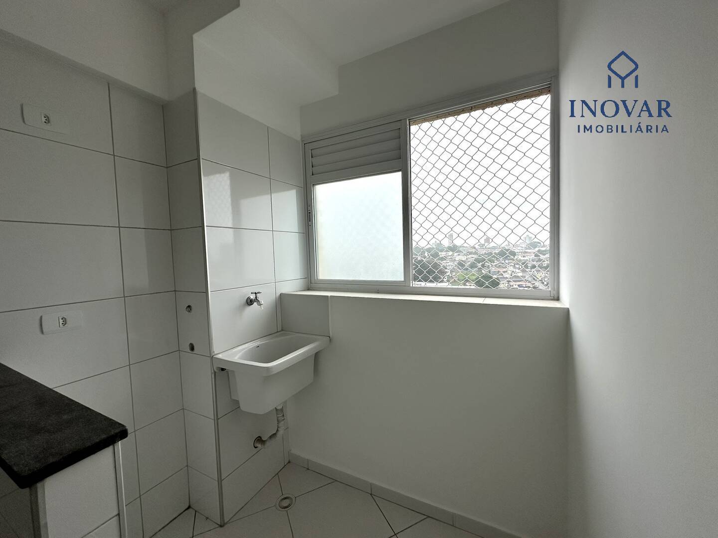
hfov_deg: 102.1
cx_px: 359
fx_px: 290
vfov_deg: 85.7
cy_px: 269
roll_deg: +1.6
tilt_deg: -2.1
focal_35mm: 14
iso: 40
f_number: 2.2
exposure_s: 1/1304
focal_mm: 2.22
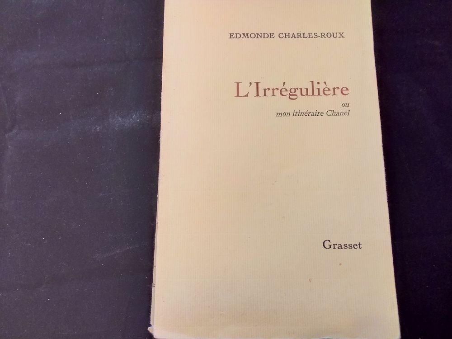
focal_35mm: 26
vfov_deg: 53.1
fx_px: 339
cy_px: 170
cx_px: 226
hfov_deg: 67.3
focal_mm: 3.6
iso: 200
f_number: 1.9
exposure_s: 1/33
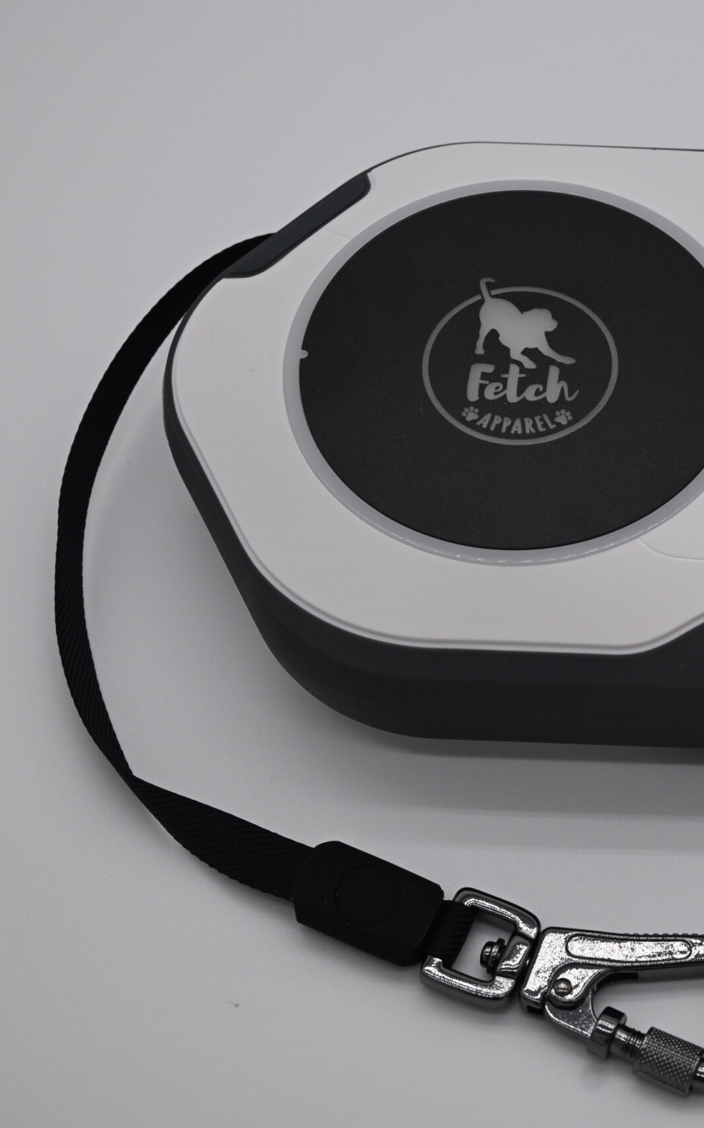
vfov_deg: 30.7
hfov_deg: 19.0
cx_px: 672
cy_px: 564
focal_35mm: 67
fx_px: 2050
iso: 100
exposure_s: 1/200
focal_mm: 29
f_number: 7.1
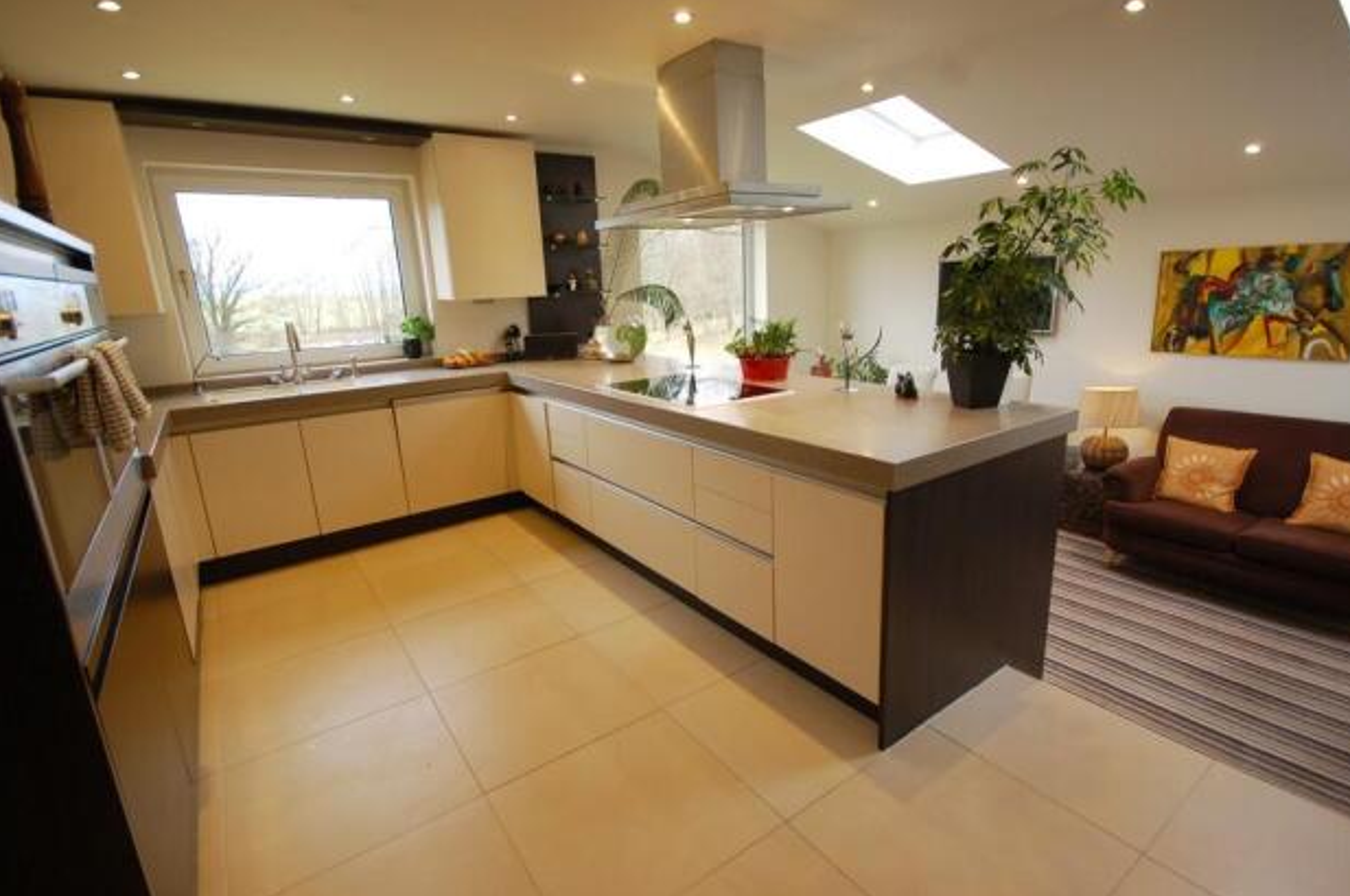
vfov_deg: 68.7
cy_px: 435
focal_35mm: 18
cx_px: 700
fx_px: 657
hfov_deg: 91.5
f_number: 4.2
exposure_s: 1/50
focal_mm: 11
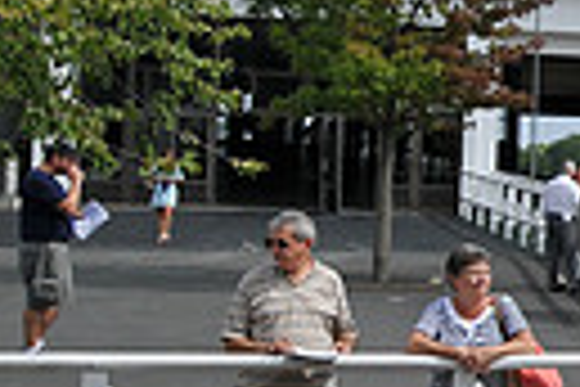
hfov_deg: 14.2
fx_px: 1840
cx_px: 1254
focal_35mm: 114
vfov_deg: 12.0
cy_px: 133
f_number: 4.5
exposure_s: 1/2500
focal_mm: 17
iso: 200
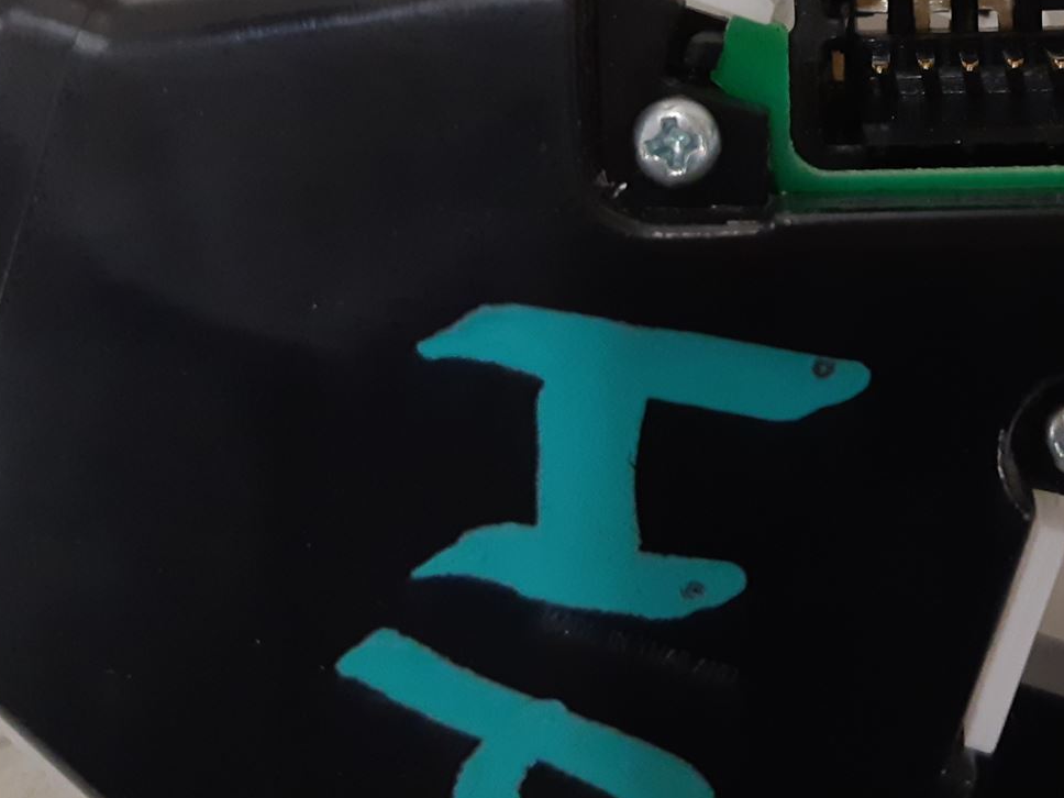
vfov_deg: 25.5
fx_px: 1691
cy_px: 32
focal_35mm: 55
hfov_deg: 32.7
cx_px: 1004
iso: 200
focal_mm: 3.93
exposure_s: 1/50
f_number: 1.7
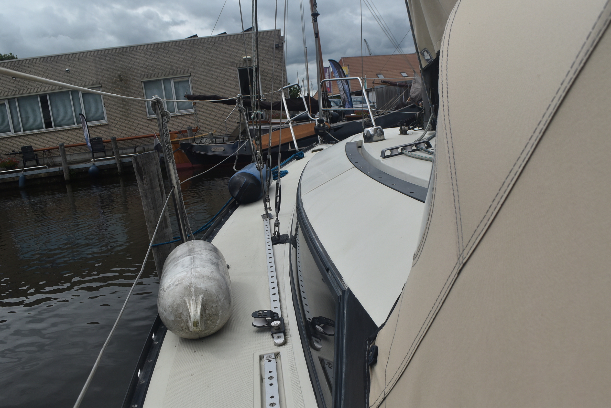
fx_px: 510
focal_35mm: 30
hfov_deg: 61.9
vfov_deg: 43.7
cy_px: 204
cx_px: 306
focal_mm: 20
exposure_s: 1/400
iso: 200
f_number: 10
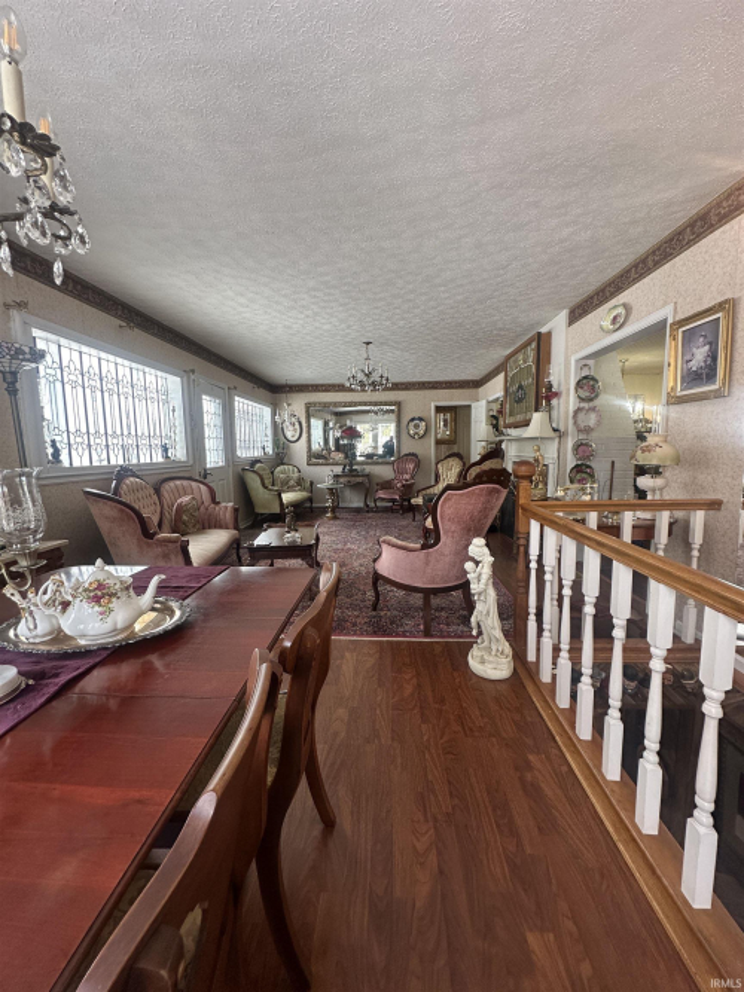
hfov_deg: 85.7
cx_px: 372
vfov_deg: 102.1
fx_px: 401
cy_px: 496
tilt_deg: -6.8
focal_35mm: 14
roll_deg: +0.1
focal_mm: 2.22
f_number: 2.2
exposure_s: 1/120
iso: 160
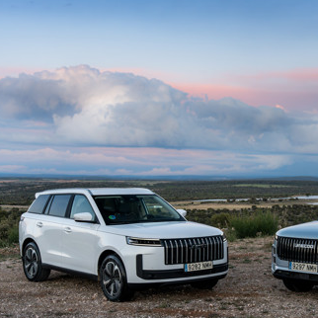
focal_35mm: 60
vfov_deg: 28.5
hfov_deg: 28.0
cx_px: 253
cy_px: 205
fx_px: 624
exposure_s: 1/30
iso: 800
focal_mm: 35
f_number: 7.1
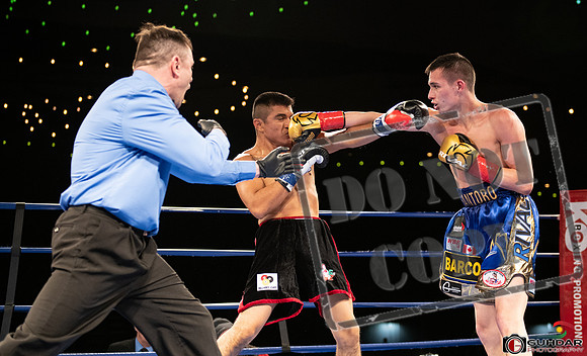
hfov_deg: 32.6
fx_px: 1004
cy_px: 196
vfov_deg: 20.1
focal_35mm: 63
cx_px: 324
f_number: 2.8
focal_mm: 55
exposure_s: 1/1000
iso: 2000
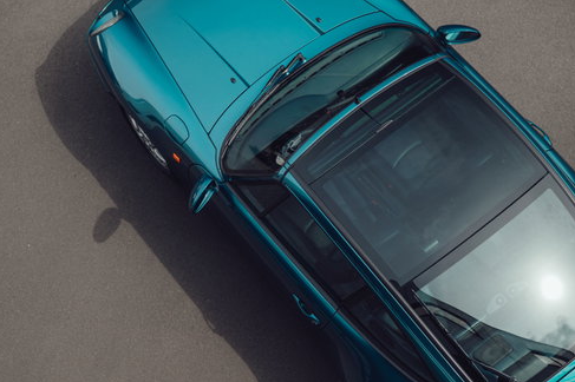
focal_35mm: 71
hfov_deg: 28.5
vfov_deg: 19.2
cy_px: 187
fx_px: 1133
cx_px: 277
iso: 100
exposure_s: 1/400
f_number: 2.8
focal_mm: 45
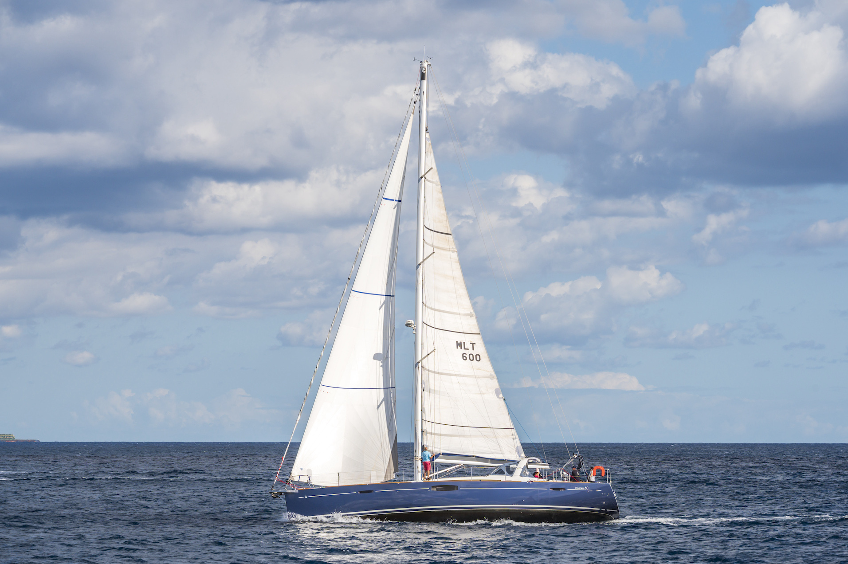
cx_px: 424
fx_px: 3178
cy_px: 282
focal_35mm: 135
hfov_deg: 15.2
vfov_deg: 10.1
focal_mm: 135
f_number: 7.1
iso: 400
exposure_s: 1/2000
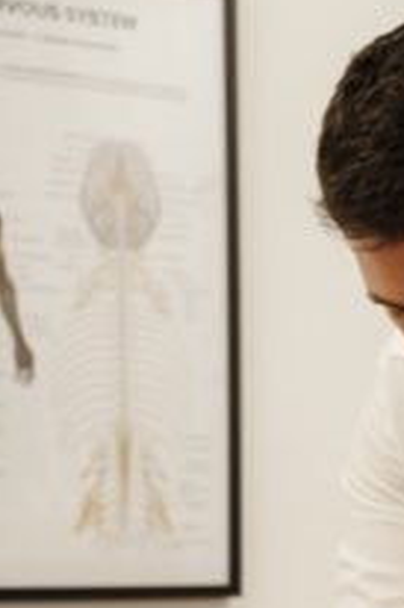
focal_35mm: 135
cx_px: 551
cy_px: 818
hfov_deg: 9.9
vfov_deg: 14.5
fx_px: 2276
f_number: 3.5
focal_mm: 42
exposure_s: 1/125
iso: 640
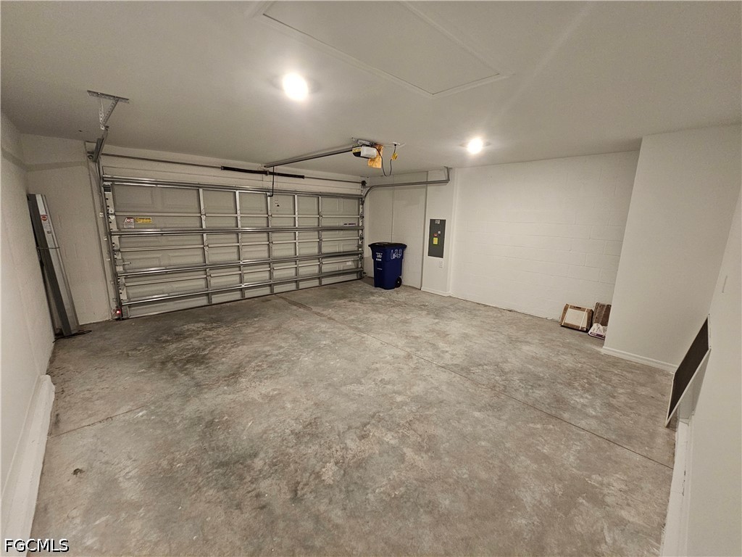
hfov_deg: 106.2
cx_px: 371
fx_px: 279
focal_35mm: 13
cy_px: 278
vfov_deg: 89.9
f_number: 2.2
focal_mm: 2.2
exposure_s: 1/30
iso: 400
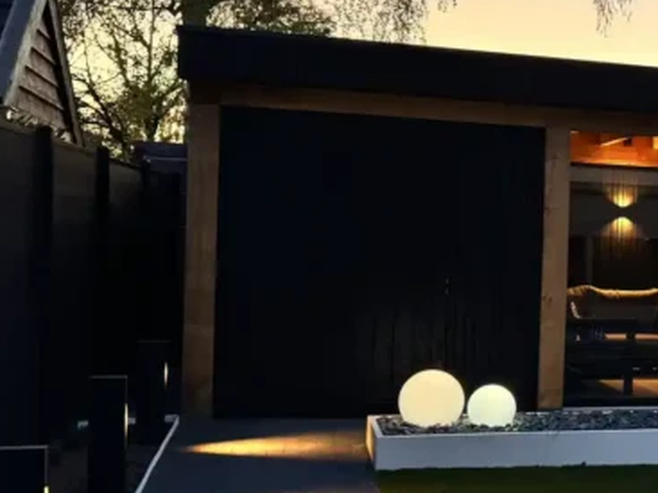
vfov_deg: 21.9
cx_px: 782
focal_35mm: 67
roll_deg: -2.0
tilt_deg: -1.0
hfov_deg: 26.0
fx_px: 1273
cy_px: 274
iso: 125
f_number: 1.78
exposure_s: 1/105
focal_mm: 6.76
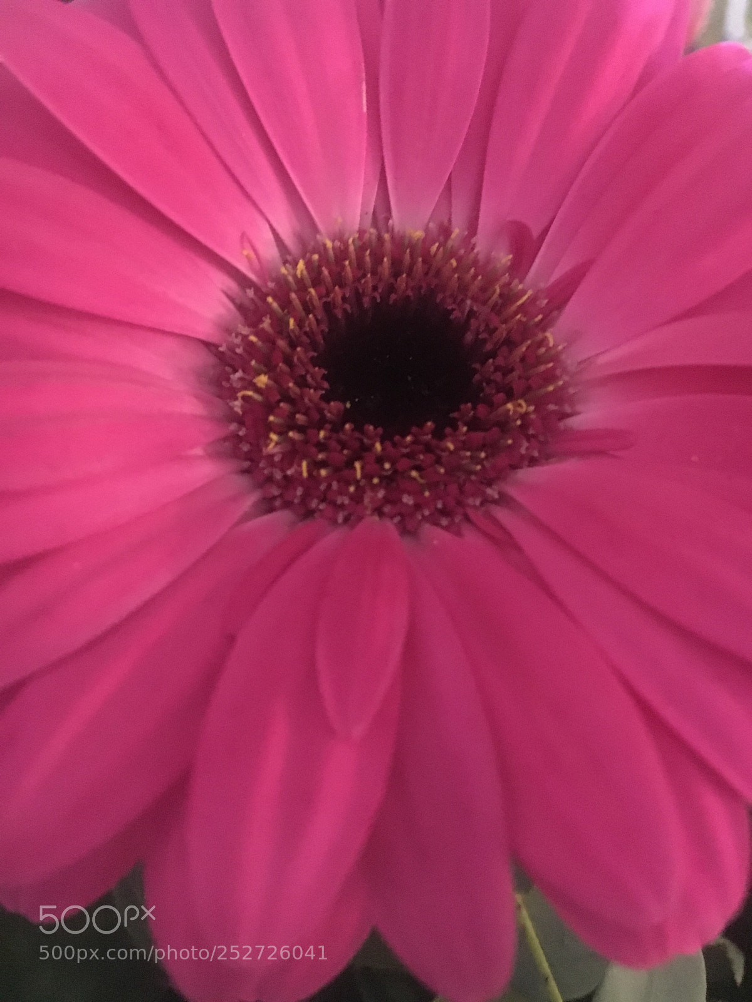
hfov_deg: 48.2
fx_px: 840
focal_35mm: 29
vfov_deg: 61.7
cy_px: 501
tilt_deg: -40.8
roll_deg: -2.9
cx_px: 376
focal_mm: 4.15
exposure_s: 1/17
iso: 800
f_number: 2.2
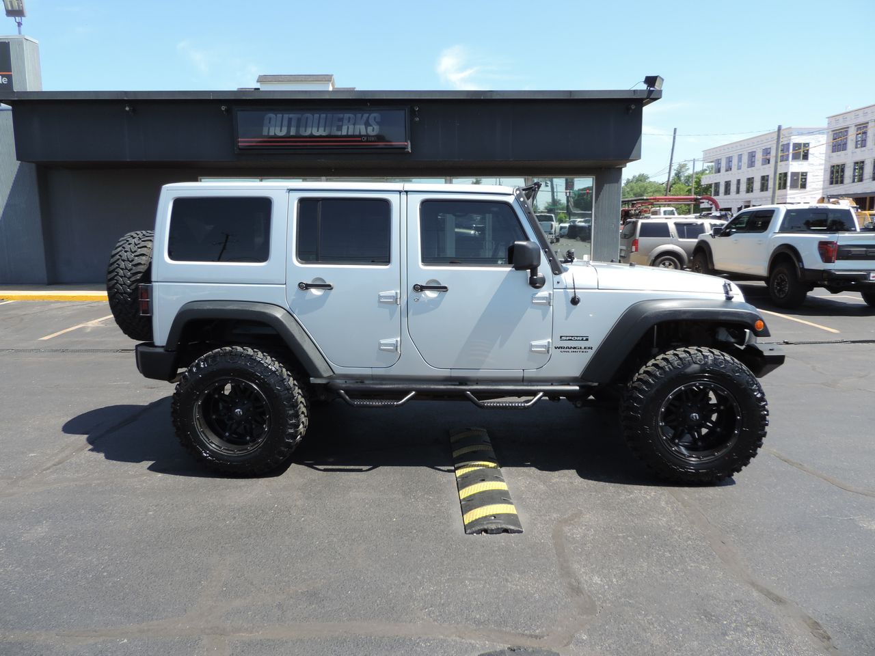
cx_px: 438
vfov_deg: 56.8
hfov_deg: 71.6
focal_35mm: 24
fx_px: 607
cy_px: 328
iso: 80
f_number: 3
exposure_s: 1/640
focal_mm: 4.3
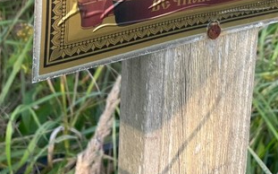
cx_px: 122
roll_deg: -3.3
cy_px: -78
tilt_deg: -21.9
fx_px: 538
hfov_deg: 29.0
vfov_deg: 16.8
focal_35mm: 71
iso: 32
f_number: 1.6
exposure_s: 1/378
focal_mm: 4.2
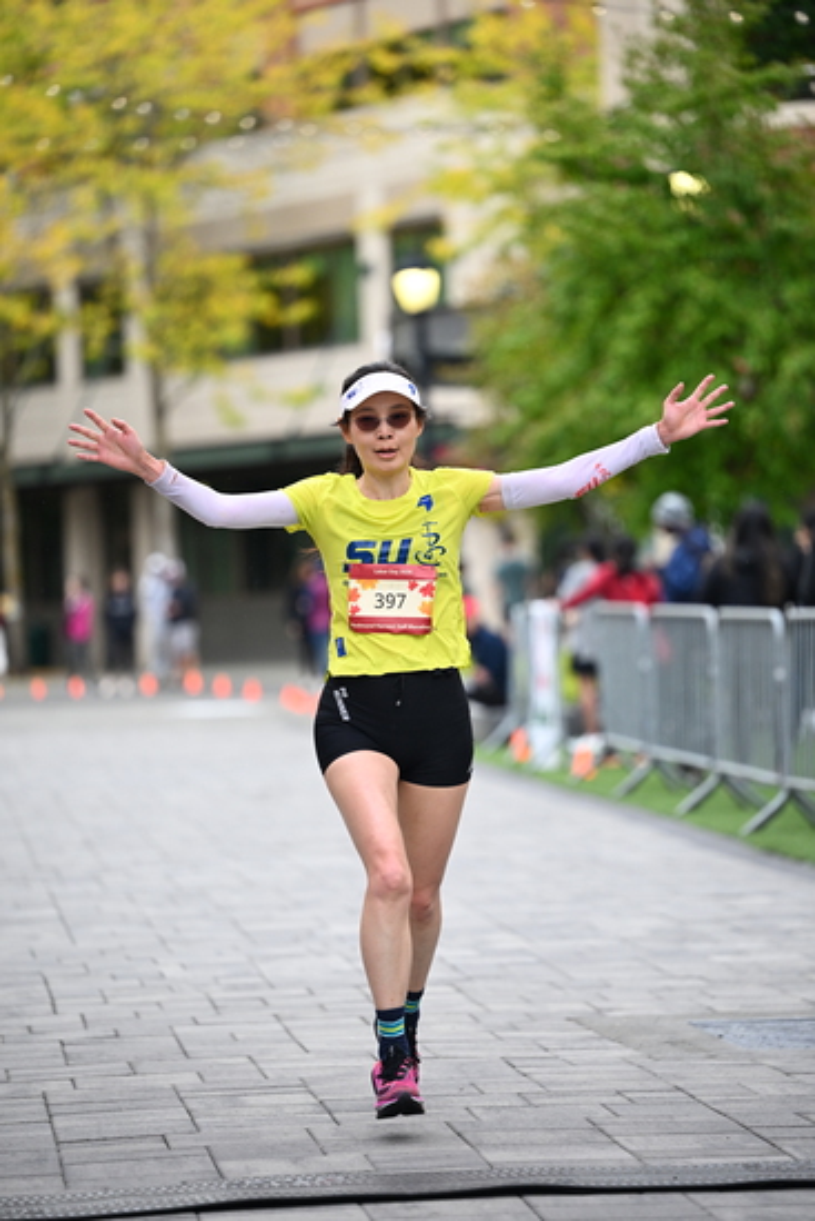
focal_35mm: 150
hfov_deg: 9.2
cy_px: 610
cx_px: 408
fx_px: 5090
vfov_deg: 13.7
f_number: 2.8
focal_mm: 150
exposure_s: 1/1600
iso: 1000
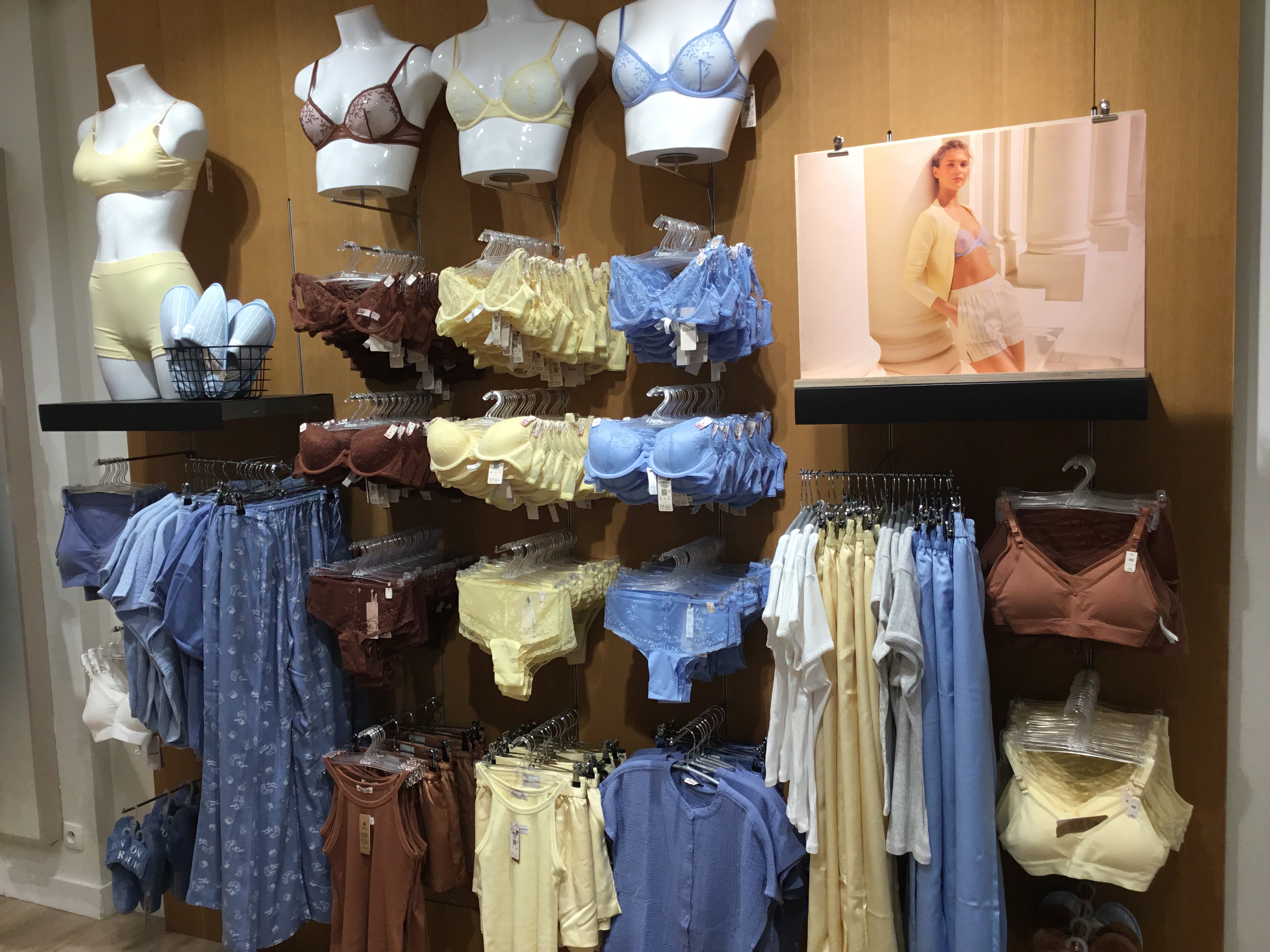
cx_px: 635
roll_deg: +2.2
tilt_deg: -4.7
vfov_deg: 45.4
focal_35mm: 31
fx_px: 1137
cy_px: 476
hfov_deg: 58.4
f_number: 2.4
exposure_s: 1/100
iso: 50
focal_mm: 3.3
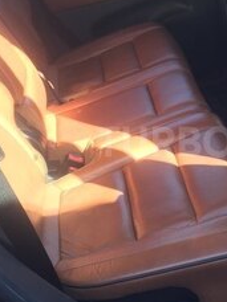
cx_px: 199
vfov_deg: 30.7
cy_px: 142
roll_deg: +2.0
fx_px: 551
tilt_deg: -27.6
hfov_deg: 22.8
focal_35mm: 63
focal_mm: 4.15
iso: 50
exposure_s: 1/100
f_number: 2.2
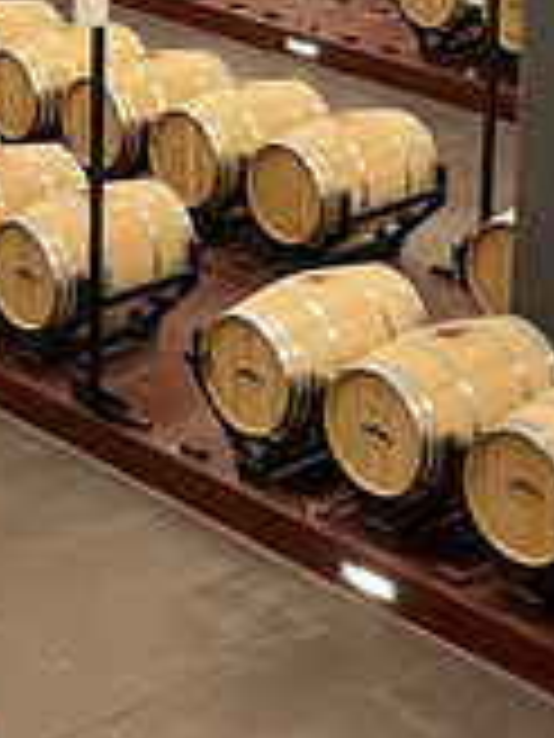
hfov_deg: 12.3
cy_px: -14
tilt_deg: -14.6
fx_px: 2539
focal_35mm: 119
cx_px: -25
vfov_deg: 16.2
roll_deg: +1.4
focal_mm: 5.1
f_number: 1.6
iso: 200
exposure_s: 1/50
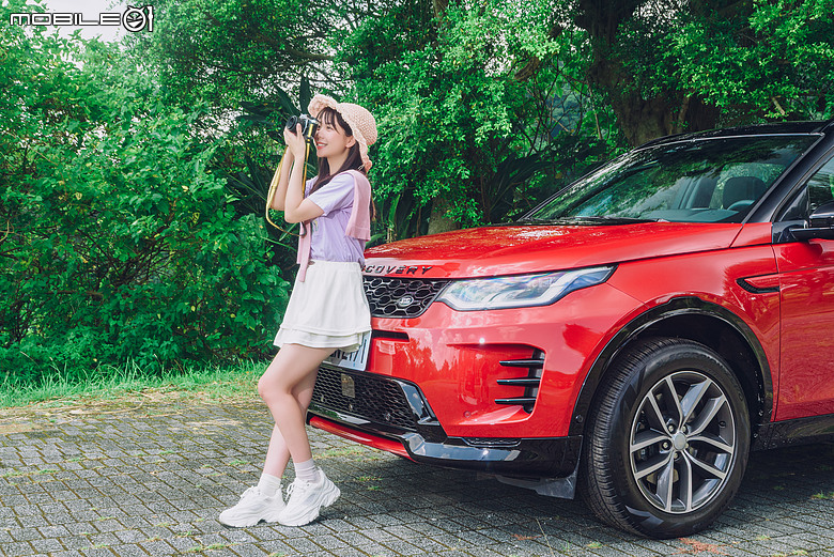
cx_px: 417
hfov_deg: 41.1
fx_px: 1113
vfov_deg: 28.1
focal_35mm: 48
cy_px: 278
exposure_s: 1/50
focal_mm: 48
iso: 400
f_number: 5.6
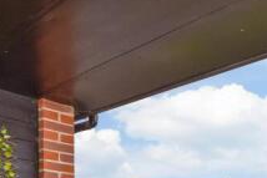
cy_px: 263
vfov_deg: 23.6
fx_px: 341
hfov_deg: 32.8
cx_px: 340
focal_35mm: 46
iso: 320
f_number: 8
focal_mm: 10
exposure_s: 1/250
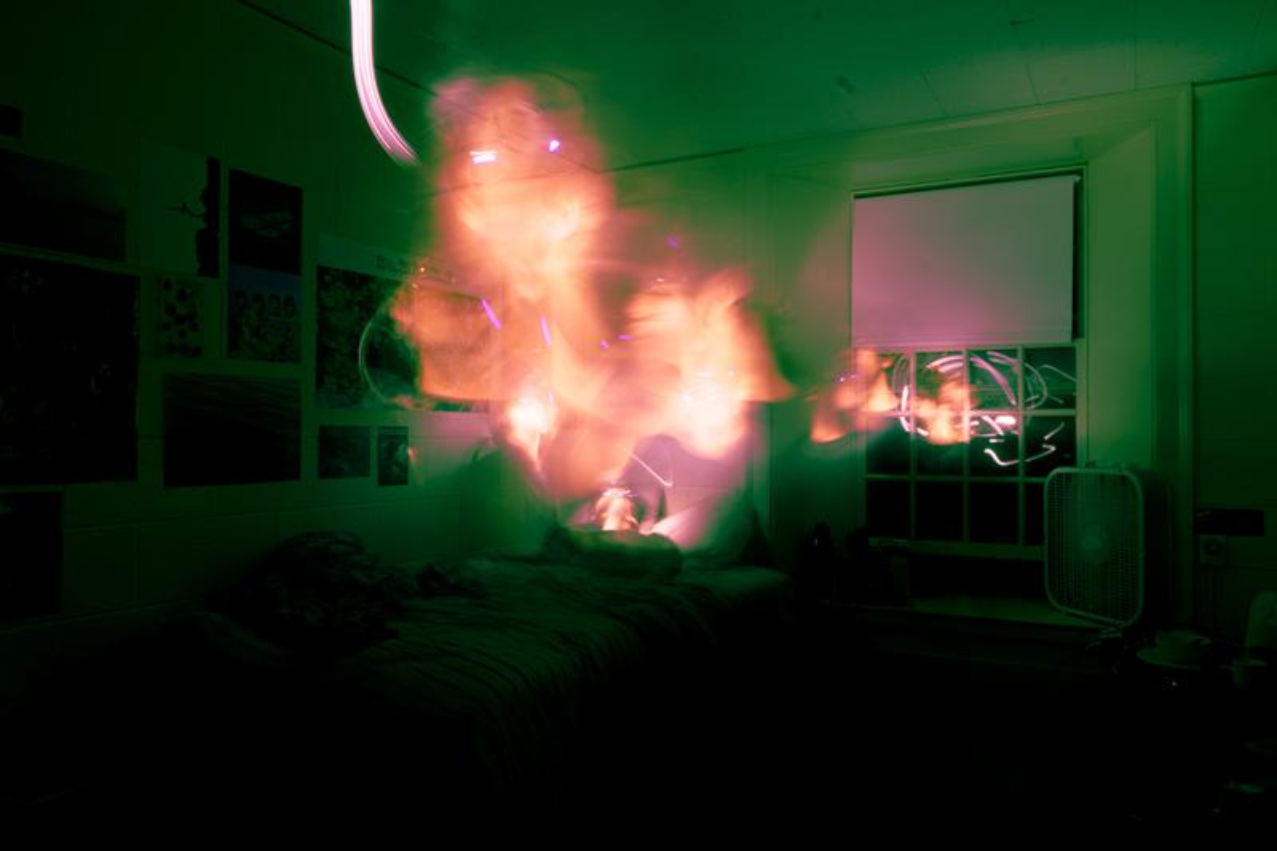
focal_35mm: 27
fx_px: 957
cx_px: 638
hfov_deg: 67.4
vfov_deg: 47.9
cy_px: 426
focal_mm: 18
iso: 100
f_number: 22
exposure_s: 20
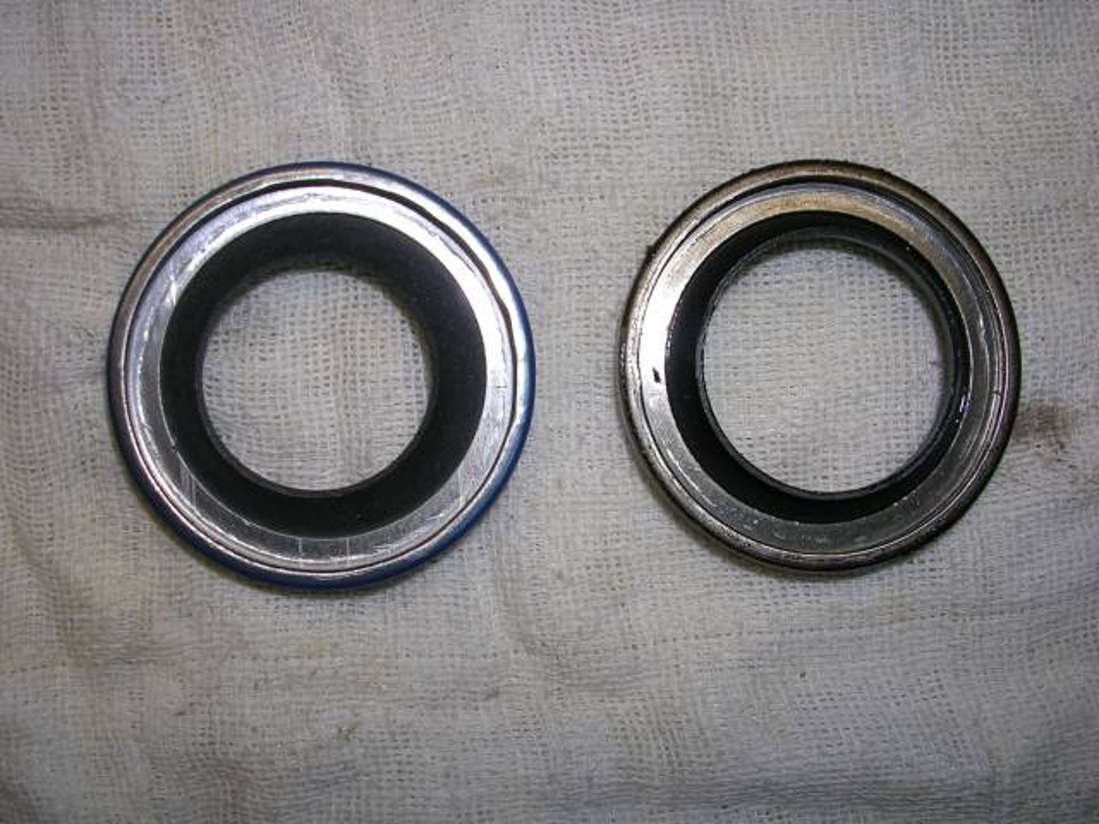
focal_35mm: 38
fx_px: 1206
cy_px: 412
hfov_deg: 49.0
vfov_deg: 37.7
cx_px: 550
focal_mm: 5.8
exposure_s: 1/60.1
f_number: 5.6
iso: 50
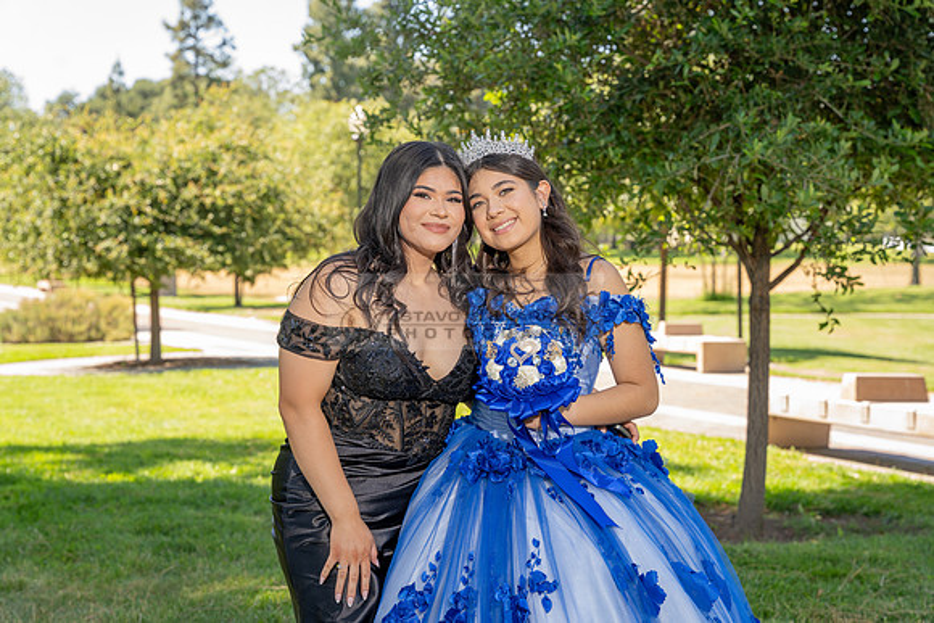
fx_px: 1697
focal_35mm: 65
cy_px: 312
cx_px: 467
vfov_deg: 20.8
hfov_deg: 30.8
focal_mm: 65.4
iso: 80
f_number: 5
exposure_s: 1/125
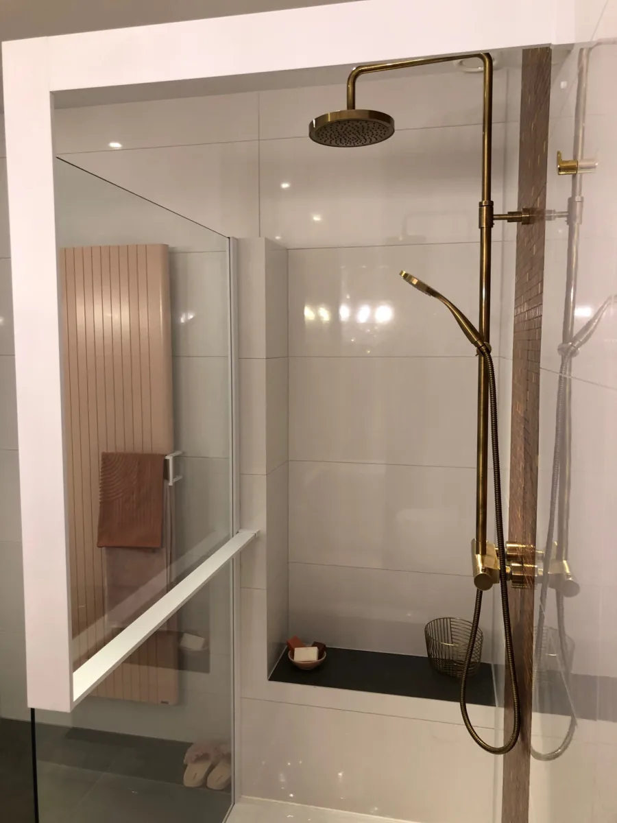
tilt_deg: -4.7
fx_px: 665
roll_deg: +0.3
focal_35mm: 28
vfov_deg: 63.4
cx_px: 308
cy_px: 412
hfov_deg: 49.7
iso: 40
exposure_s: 1/20
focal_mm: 4
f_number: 1.8
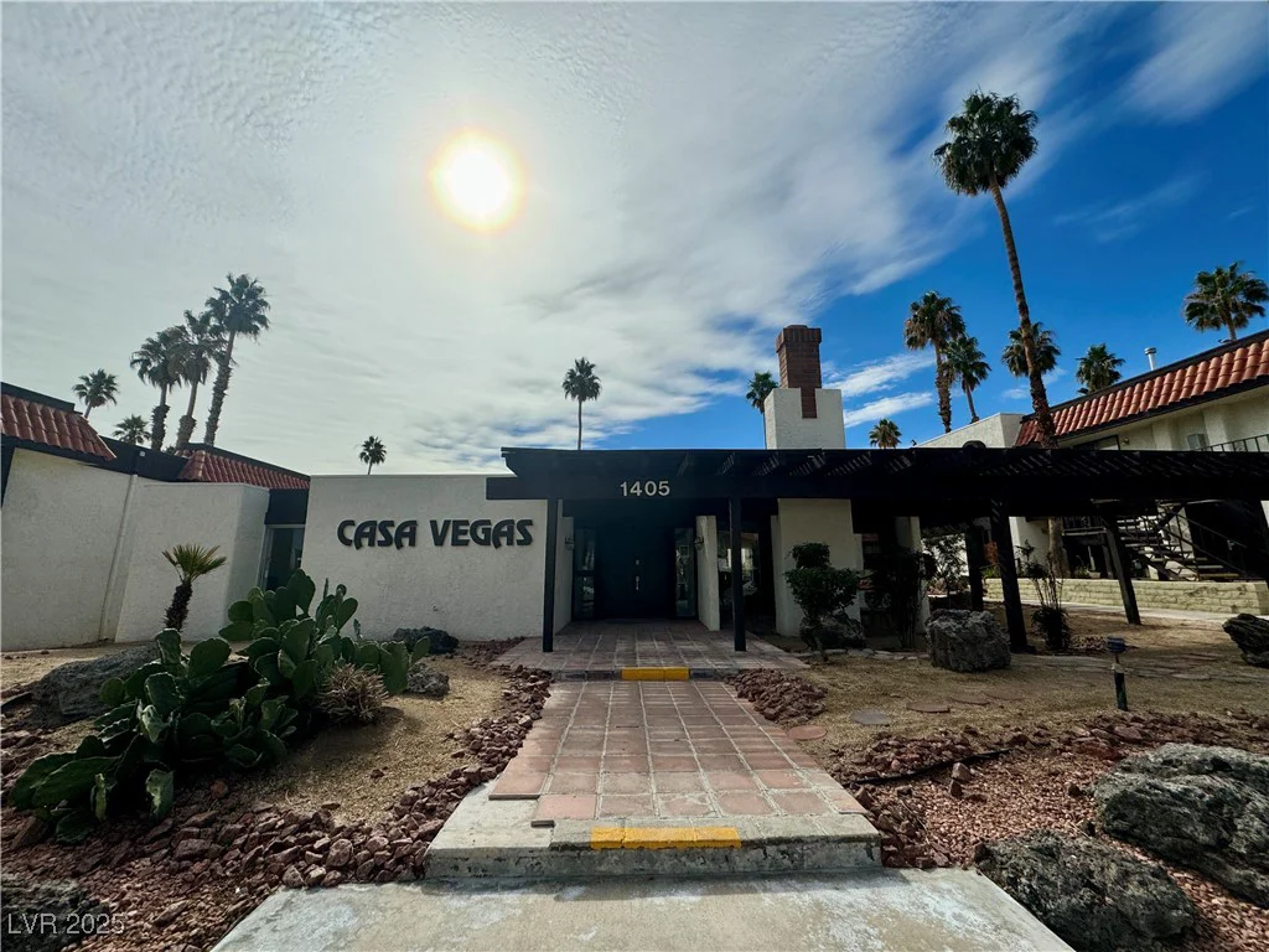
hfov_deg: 102.1
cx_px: 634
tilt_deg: +11.0
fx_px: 513
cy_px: 476
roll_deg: -0.3
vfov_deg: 85.7
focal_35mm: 14
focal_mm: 2.22
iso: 40
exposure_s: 1/7299
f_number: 2.2
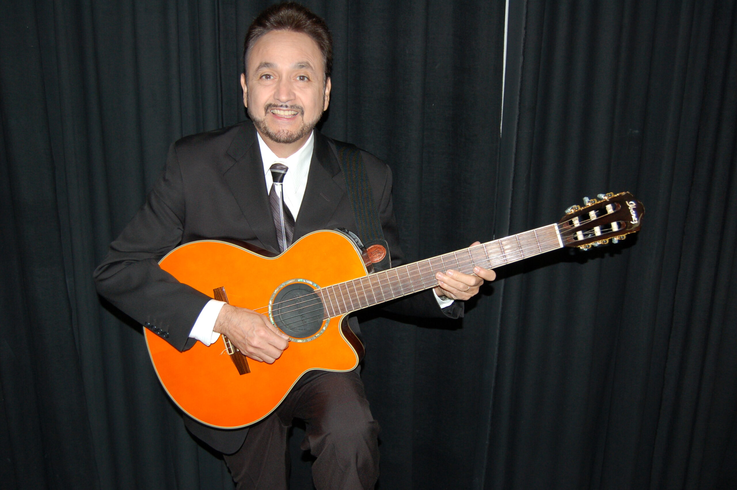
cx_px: 368
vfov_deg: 34.1
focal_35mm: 39
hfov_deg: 49.6
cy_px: 245
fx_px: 798
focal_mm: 26
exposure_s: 1/60
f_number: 4
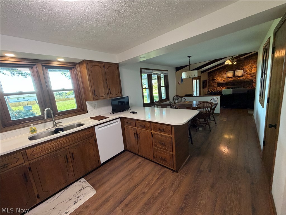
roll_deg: +5.5
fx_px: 116
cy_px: 108
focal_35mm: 14
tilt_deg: -10.2
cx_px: 143
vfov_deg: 85.7
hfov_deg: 102.1
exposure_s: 1/60
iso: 250
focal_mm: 2.22
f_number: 2.2
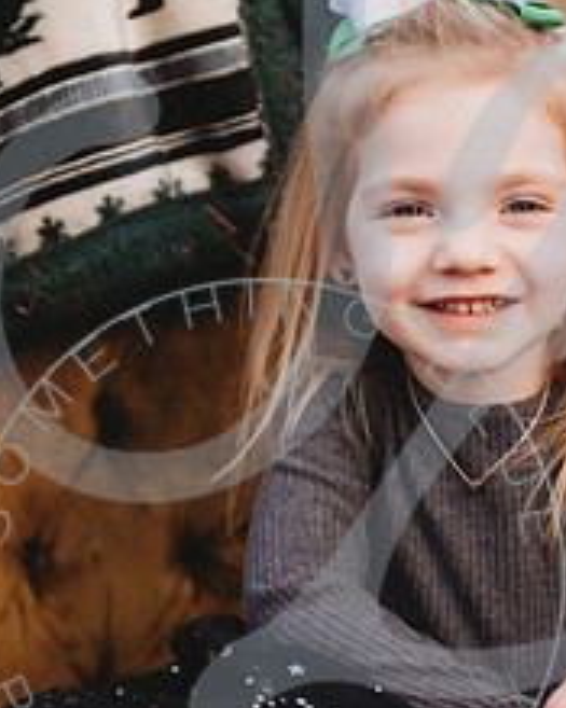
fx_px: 2829
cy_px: 333
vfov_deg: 14.3
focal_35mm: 135
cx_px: 411
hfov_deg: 11.4
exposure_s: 1/400
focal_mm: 70
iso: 100
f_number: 2.8
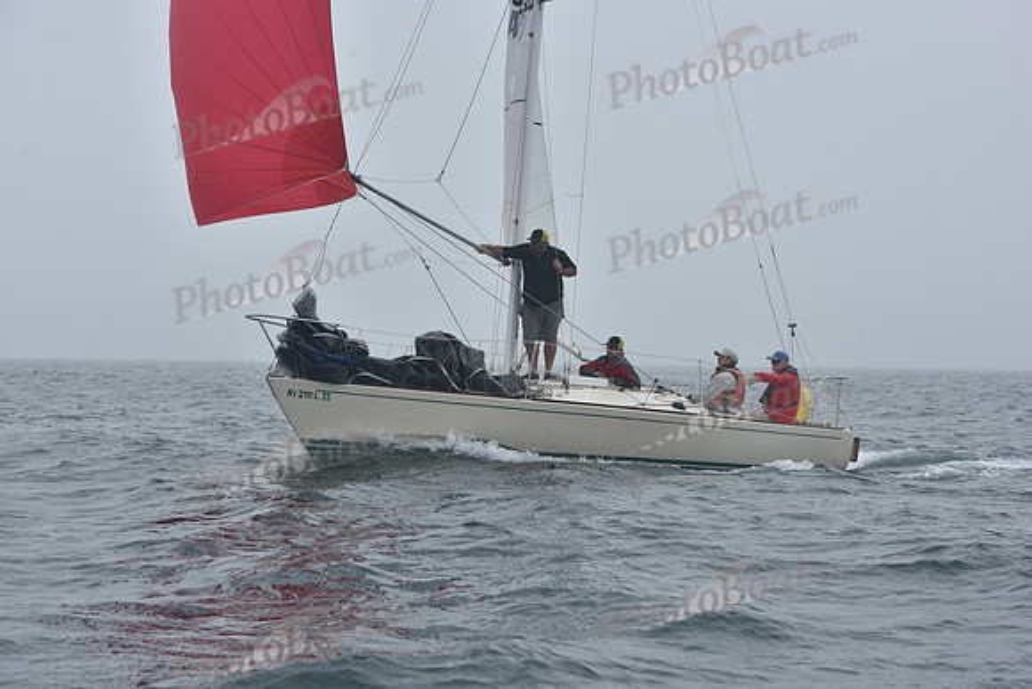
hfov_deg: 23.9
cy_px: 344
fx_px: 2437
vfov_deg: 16.1
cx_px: 516
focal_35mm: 85
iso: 250
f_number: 9
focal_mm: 85
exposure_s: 1/800
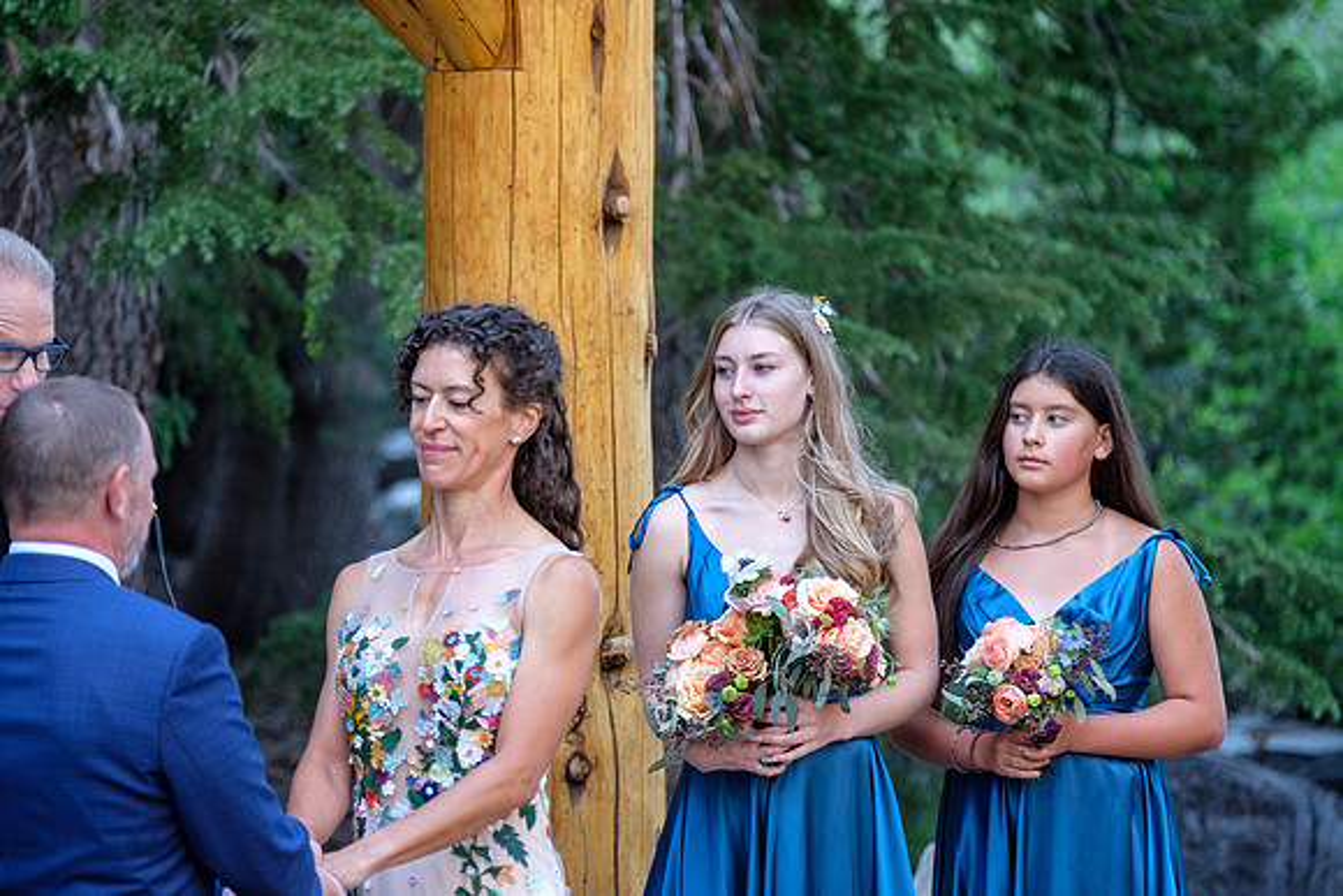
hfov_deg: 12.9
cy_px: 448
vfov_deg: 8.6
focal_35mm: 159
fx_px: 5933
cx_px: 672
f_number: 2.8
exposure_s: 1/40
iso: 200
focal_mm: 106
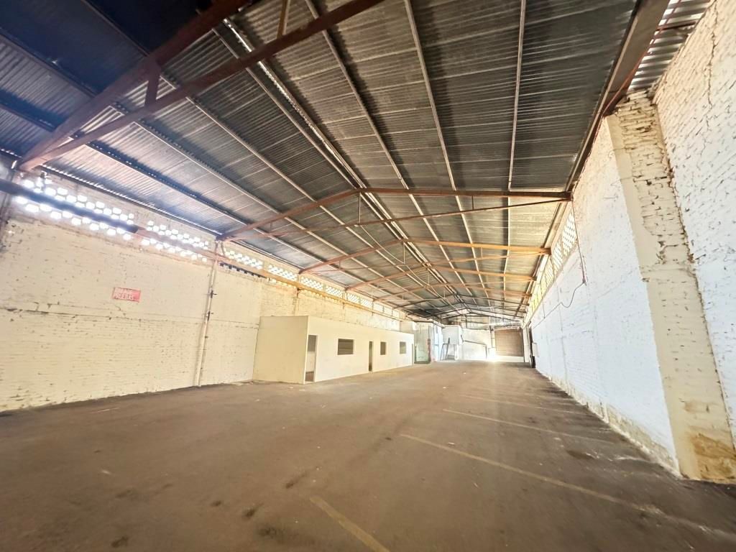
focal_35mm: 14
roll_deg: -1.1
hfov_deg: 102.1
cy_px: 276
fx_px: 298
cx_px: 368
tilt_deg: +13.2
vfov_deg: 85.7
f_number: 2.2
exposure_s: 1/37
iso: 1600
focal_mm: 2.22
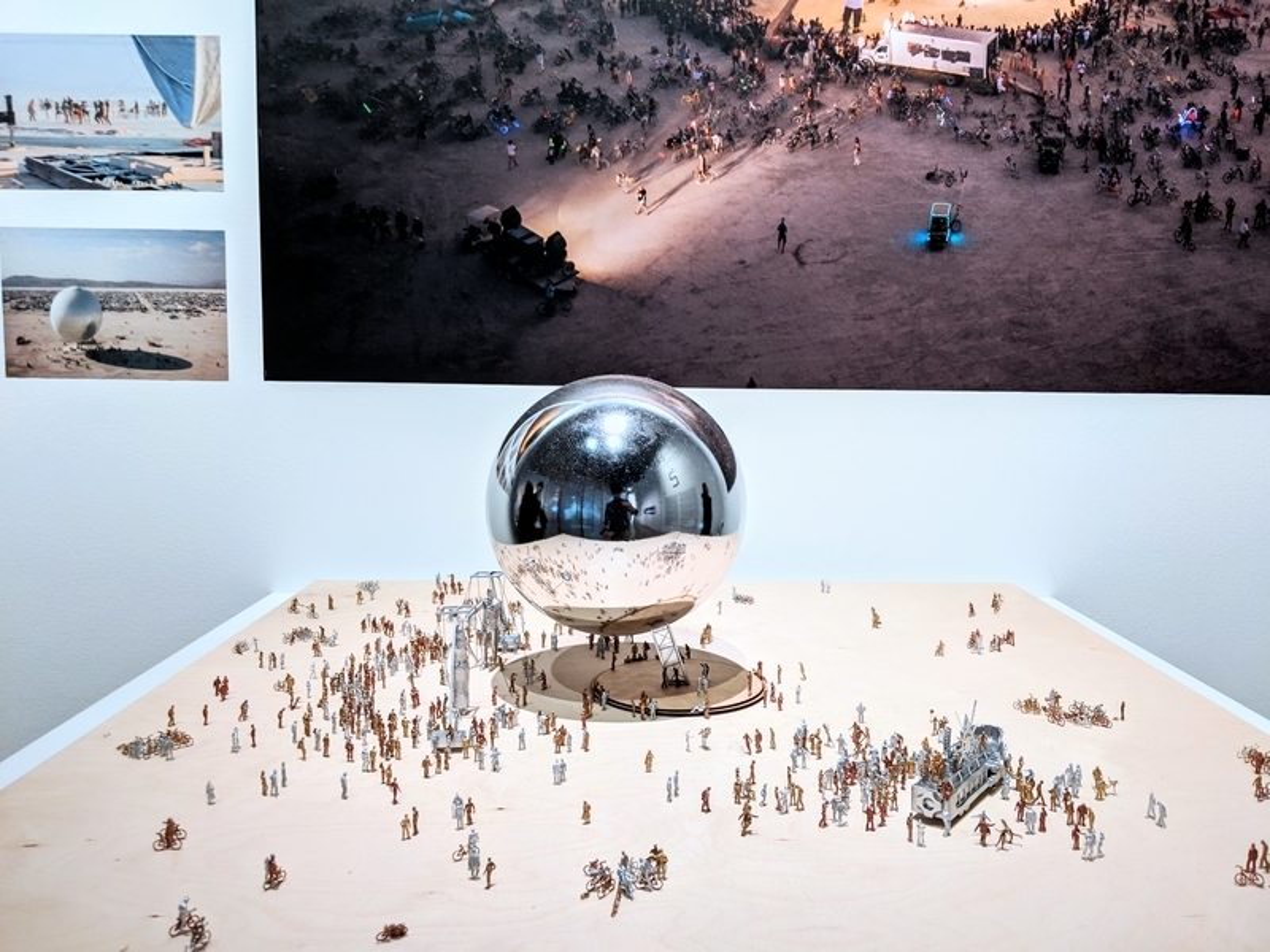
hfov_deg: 65.3
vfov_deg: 51.4
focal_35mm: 27
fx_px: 991
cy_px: 476
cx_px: 635
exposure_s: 1/25
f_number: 1.8
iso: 119
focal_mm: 4.44
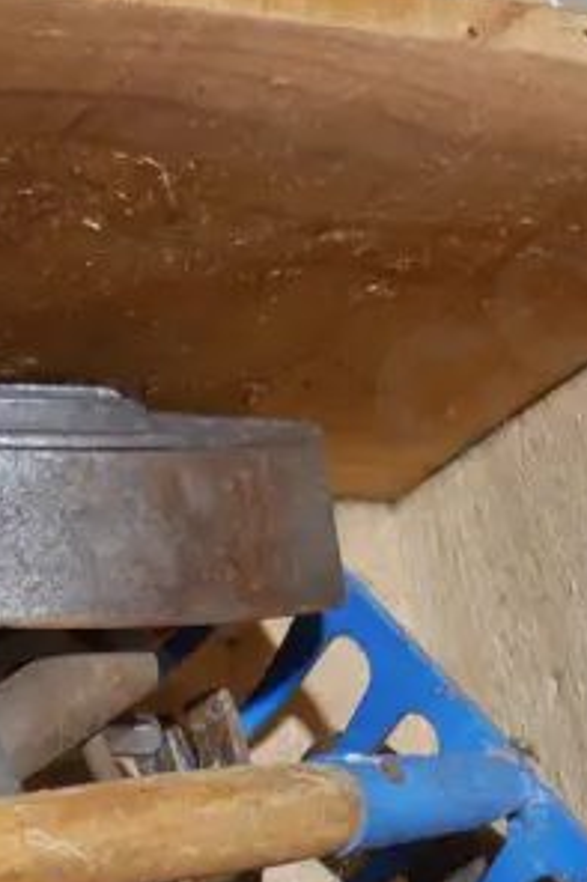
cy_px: 964
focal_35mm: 144
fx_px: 3526
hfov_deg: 9.2
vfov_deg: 14.0
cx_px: -319
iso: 640
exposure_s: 1/60
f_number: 4.4
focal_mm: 20
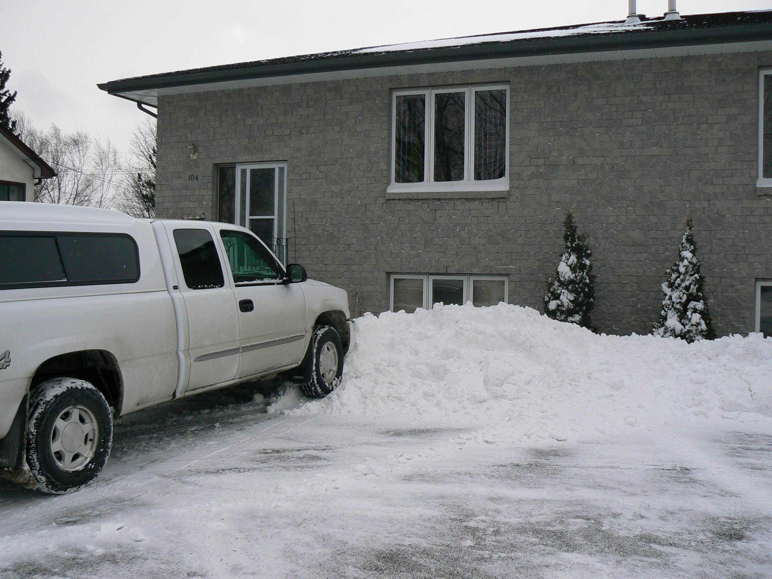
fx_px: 803
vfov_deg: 39.7
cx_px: 386
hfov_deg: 51.4
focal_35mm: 36
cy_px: 290
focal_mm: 6
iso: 100
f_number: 2.8
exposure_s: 1/500
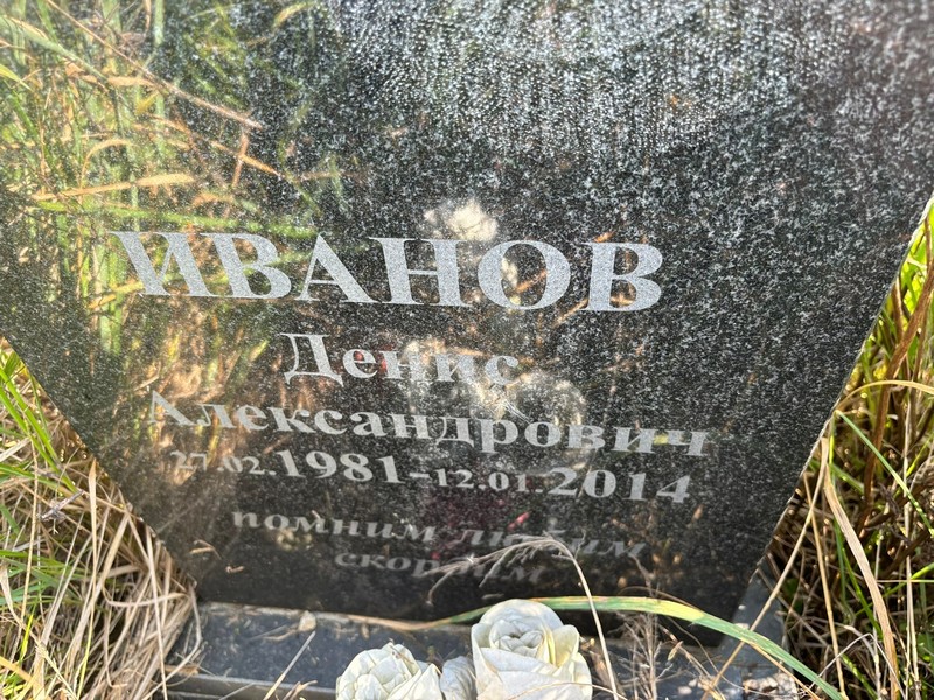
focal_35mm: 26
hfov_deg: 67.3
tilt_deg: -45.9
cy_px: 350
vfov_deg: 53.1
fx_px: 702
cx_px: 467
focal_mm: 5.96
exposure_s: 1/121
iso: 80
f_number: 1.6
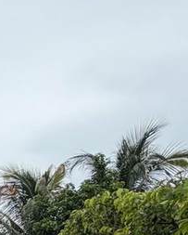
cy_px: 333
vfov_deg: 23.2
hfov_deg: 13.4
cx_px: -301
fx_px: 479
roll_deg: -3.7
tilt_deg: -4.8
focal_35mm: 69
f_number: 2.2
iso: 40
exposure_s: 1/770
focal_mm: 2.22
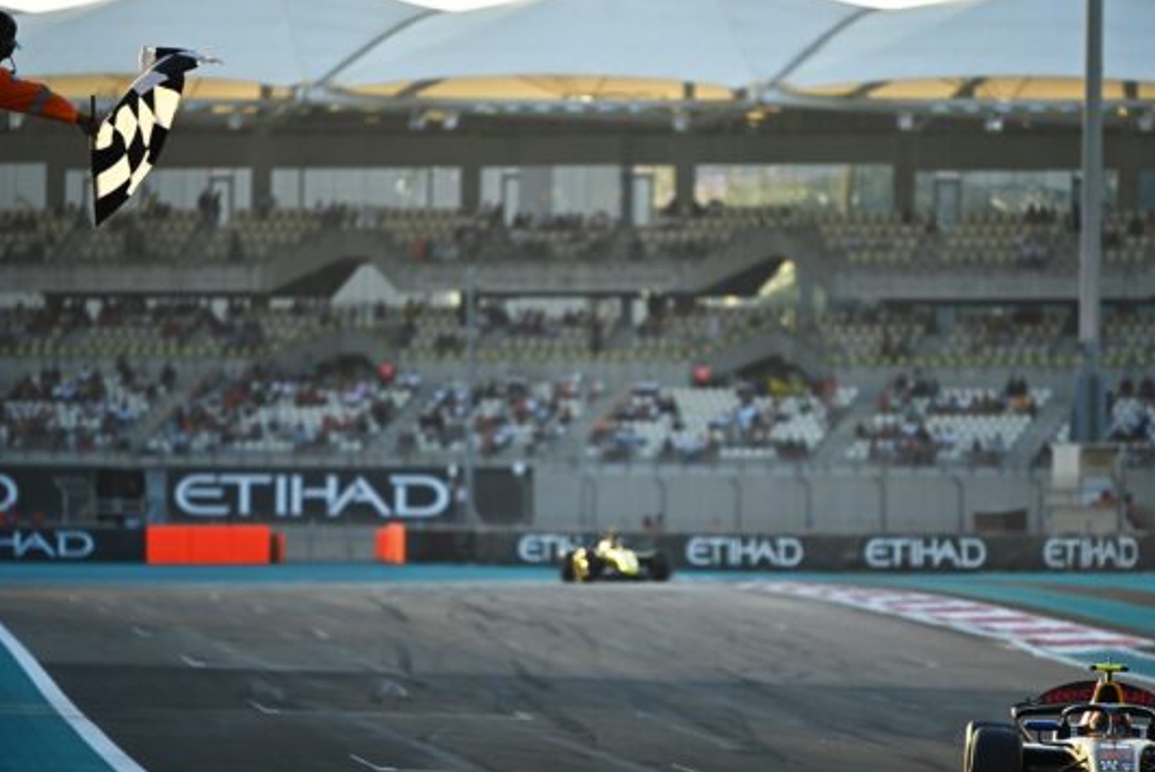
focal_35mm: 225
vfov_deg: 6.1
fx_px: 7222
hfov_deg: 9.1
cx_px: 633
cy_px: 425
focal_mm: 200
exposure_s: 1/1600
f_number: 2.8
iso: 125
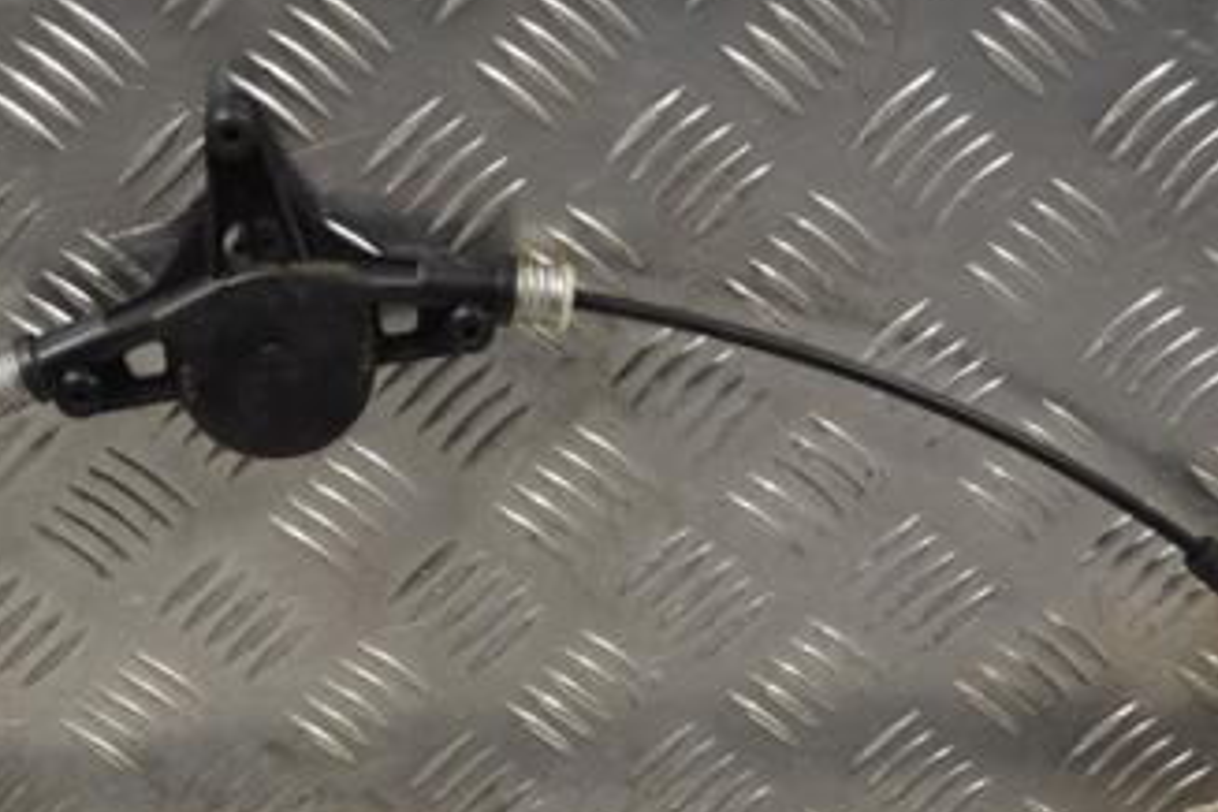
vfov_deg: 12.4
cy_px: 626
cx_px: 492
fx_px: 3721
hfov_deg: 18.6
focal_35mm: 110
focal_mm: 40
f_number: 5.3
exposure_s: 1/125
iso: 400
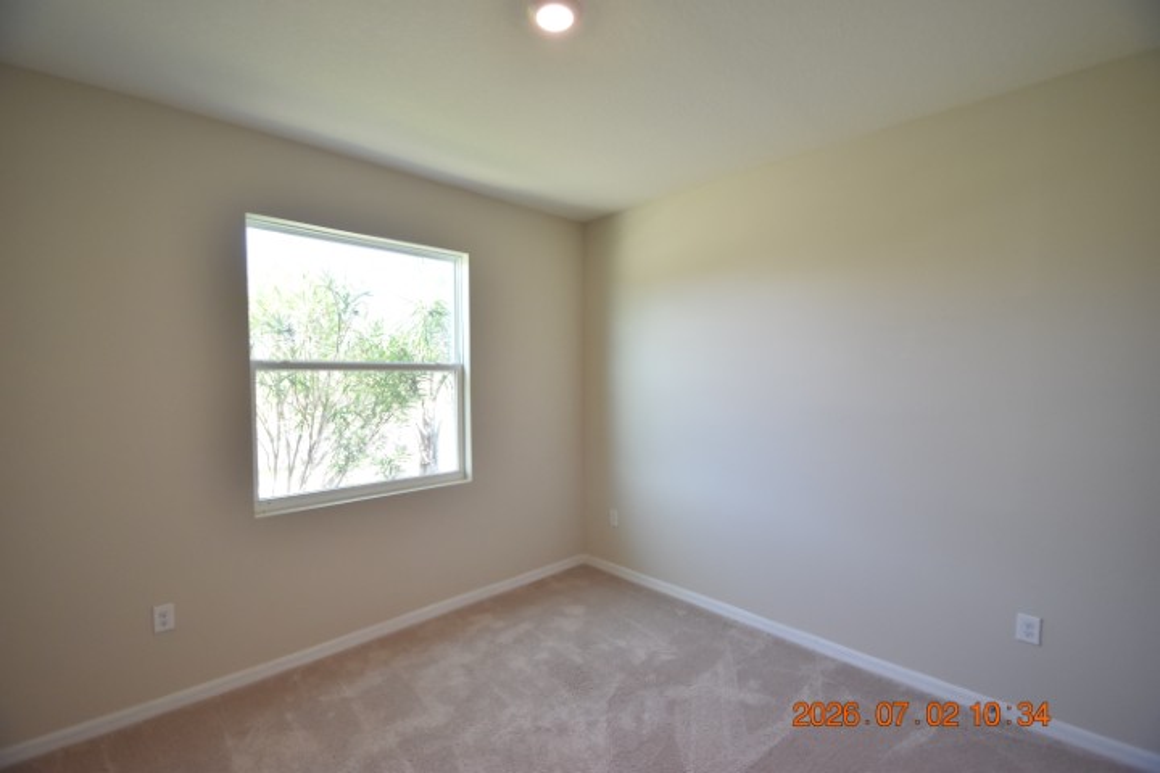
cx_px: 580
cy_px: 386
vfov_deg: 77.3
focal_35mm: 15
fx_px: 483
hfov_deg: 100.4
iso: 800
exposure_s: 1/125
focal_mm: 10
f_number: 3.5
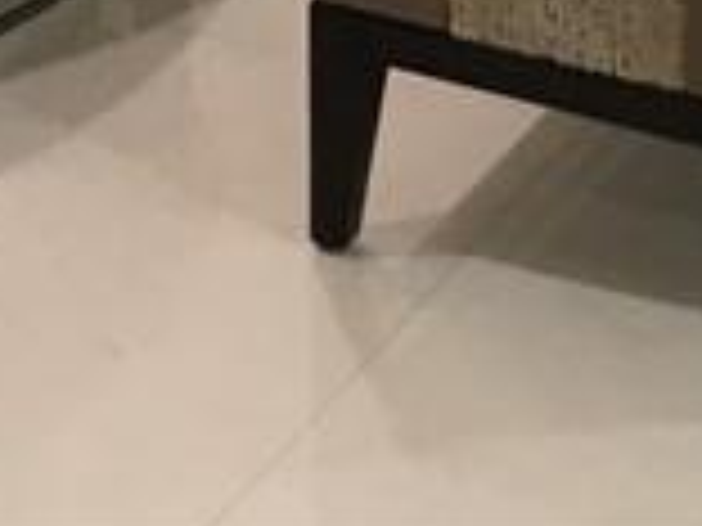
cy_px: -1182
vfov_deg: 6.9
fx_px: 3853
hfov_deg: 10.4
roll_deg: -0.5
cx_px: 544
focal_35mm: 190
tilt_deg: -5.6
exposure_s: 1/30
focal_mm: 4.15
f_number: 2.2
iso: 80
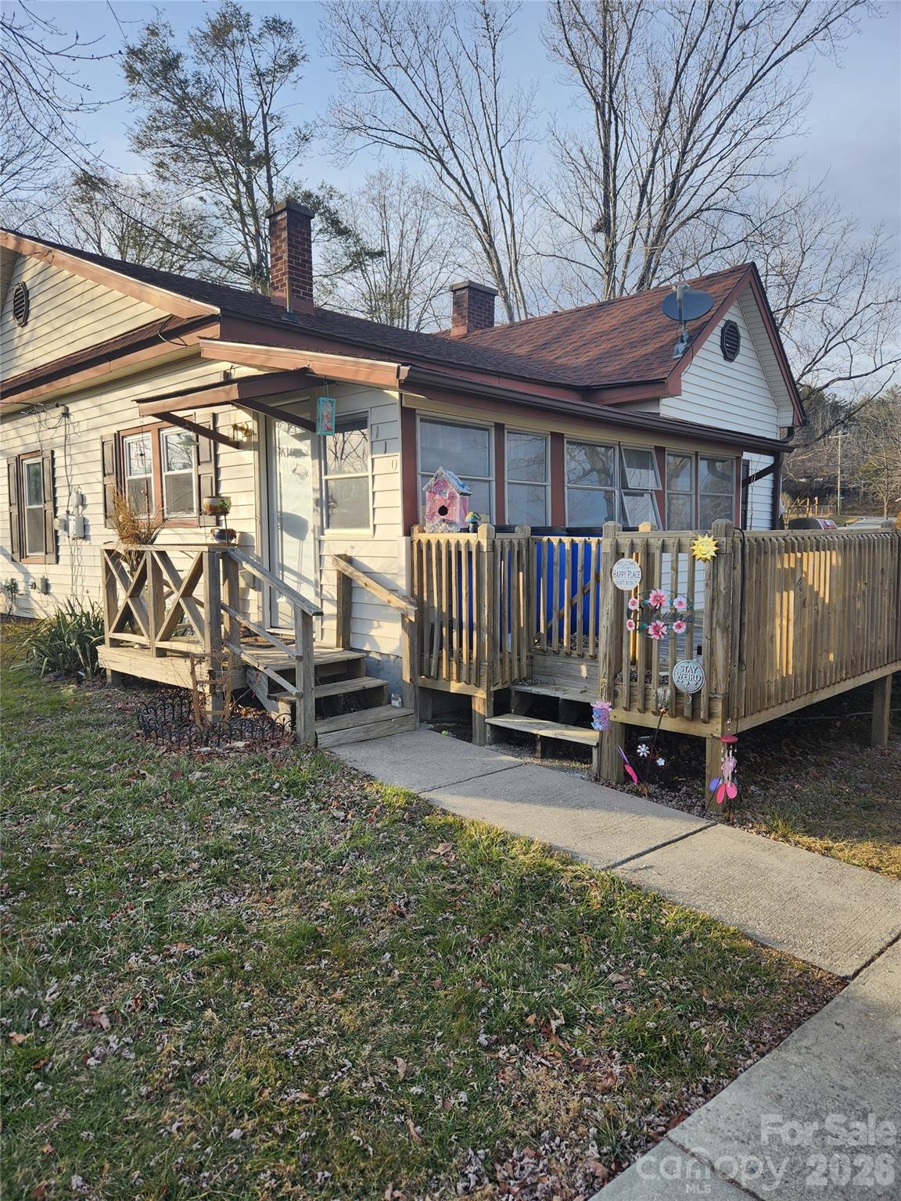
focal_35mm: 23
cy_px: 600
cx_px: 450
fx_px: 798
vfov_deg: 73.9
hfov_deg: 58.9
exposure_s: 1/647
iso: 20
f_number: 1.8
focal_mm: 5.4
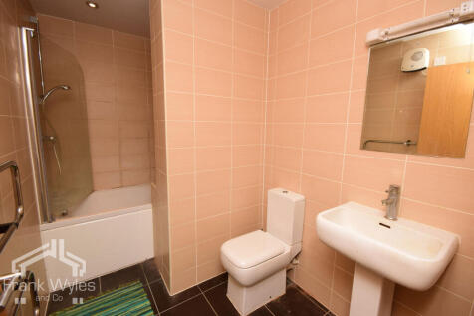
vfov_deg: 77.3
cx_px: 237
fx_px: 197
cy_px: 158
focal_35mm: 15
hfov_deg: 100.4
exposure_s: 1/60
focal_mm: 10
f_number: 14
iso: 800
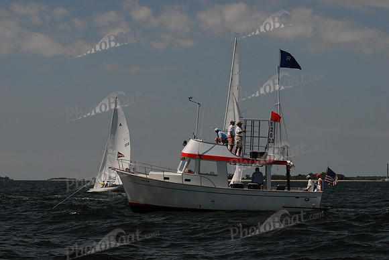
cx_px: 194
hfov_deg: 19.4
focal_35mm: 105
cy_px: 130
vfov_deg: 13.1
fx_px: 1136
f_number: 6.3
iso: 200
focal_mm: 70
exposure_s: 1/500
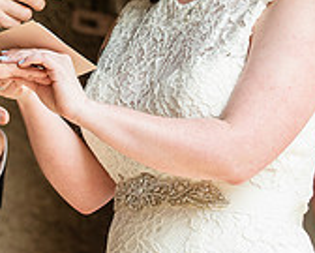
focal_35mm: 340
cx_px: 13
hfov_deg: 5.7
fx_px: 3175
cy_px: -16
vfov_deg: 4.6
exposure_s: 1/800
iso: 400
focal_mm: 105
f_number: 3.5
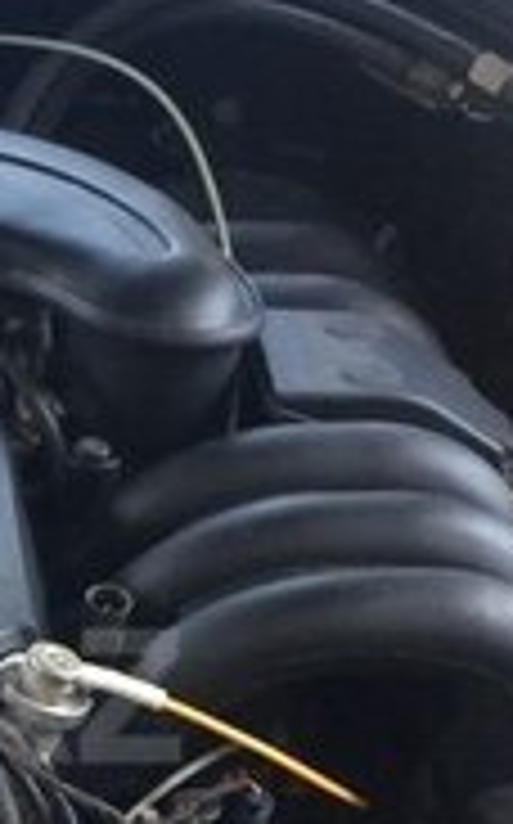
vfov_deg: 18.6
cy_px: 696
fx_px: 2489
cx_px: -279
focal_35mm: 111
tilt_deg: -46.7
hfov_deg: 11.3
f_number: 2.2
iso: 50
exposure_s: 1/33
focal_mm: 4.15
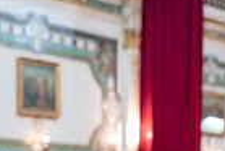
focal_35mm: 146
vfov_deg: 9.0
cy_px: 277
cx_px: -102
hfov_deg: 13.3
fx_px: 913
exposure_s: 1/80
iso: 1600
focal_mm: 35
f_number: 3.2
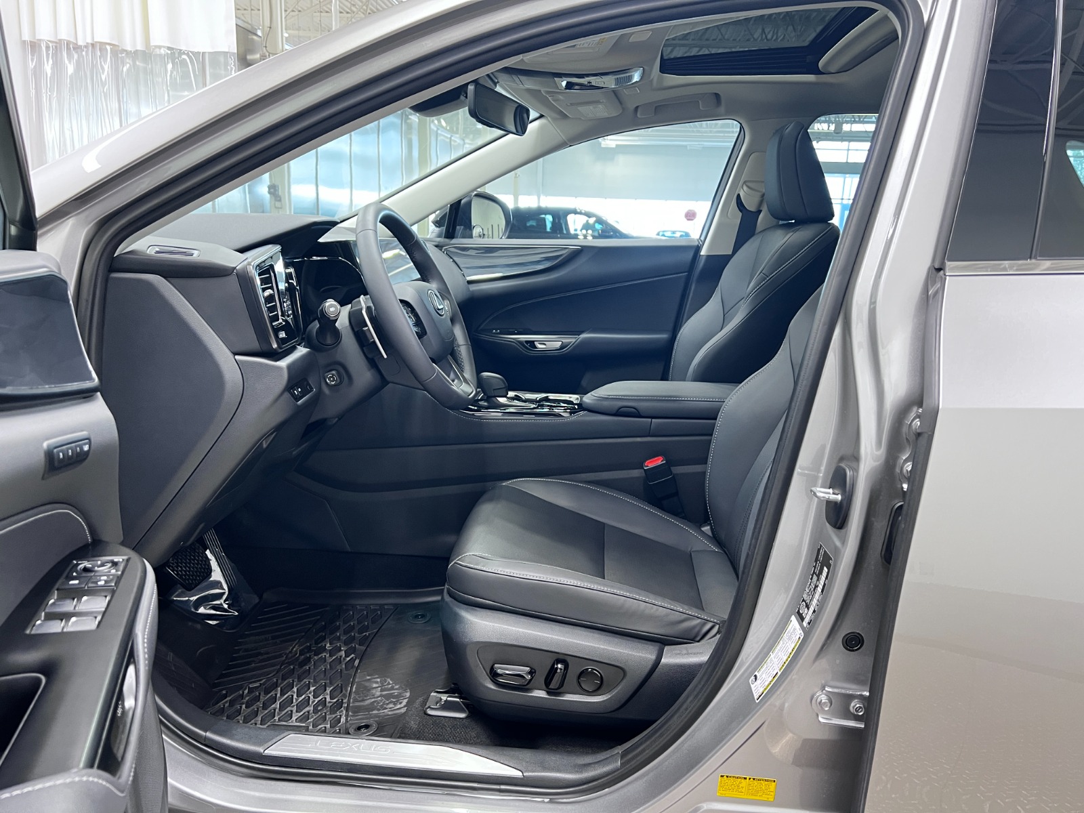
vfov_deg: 53.1
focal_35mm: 26
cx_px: 542
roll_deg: -2.0
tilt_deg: -12.8
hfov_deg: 67.3
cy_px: 406
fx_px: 814
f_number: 1.5
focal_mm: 5.7
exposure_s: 1/60
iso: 200
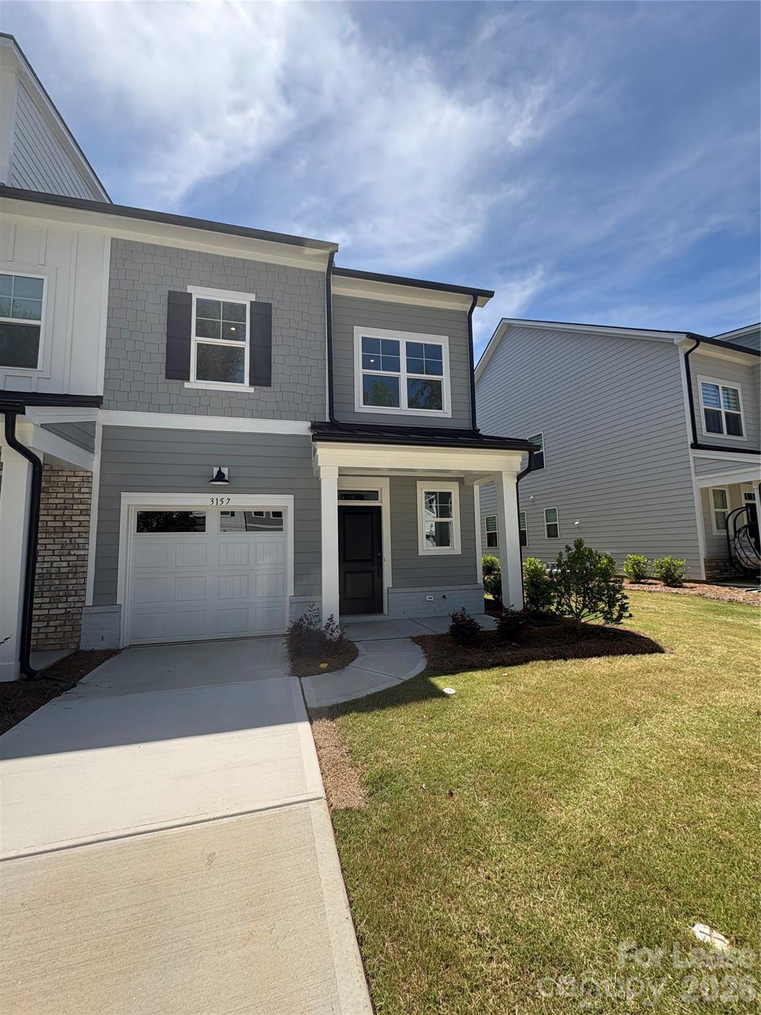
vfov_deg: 102.1
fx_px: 410
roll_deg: +0.5
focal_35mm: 14
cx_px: 380
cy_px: 508
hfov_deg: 85.7
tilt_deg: +6.7
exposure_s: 1/1236
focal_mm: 2.22
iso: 40
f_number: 2.2
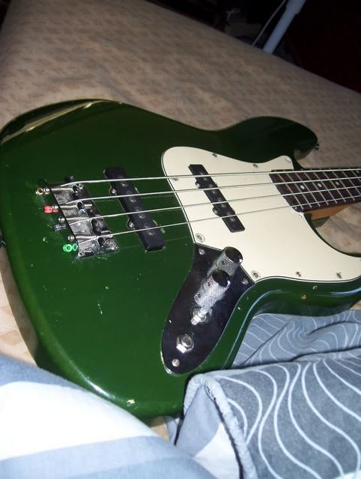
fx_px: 499
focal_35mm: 36
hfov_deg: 39.8
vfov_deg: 51.3
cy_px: 240
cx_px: 180
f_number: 2.7
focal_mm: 6
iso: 80
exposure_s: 1/60
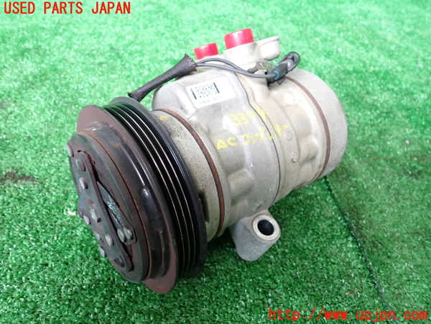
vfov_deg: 46.8
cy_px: 162
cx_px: 216
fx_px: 374
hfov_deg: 60.0
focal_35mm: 30
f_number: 2.3
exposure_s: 1/30
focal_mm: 5.4
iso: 320
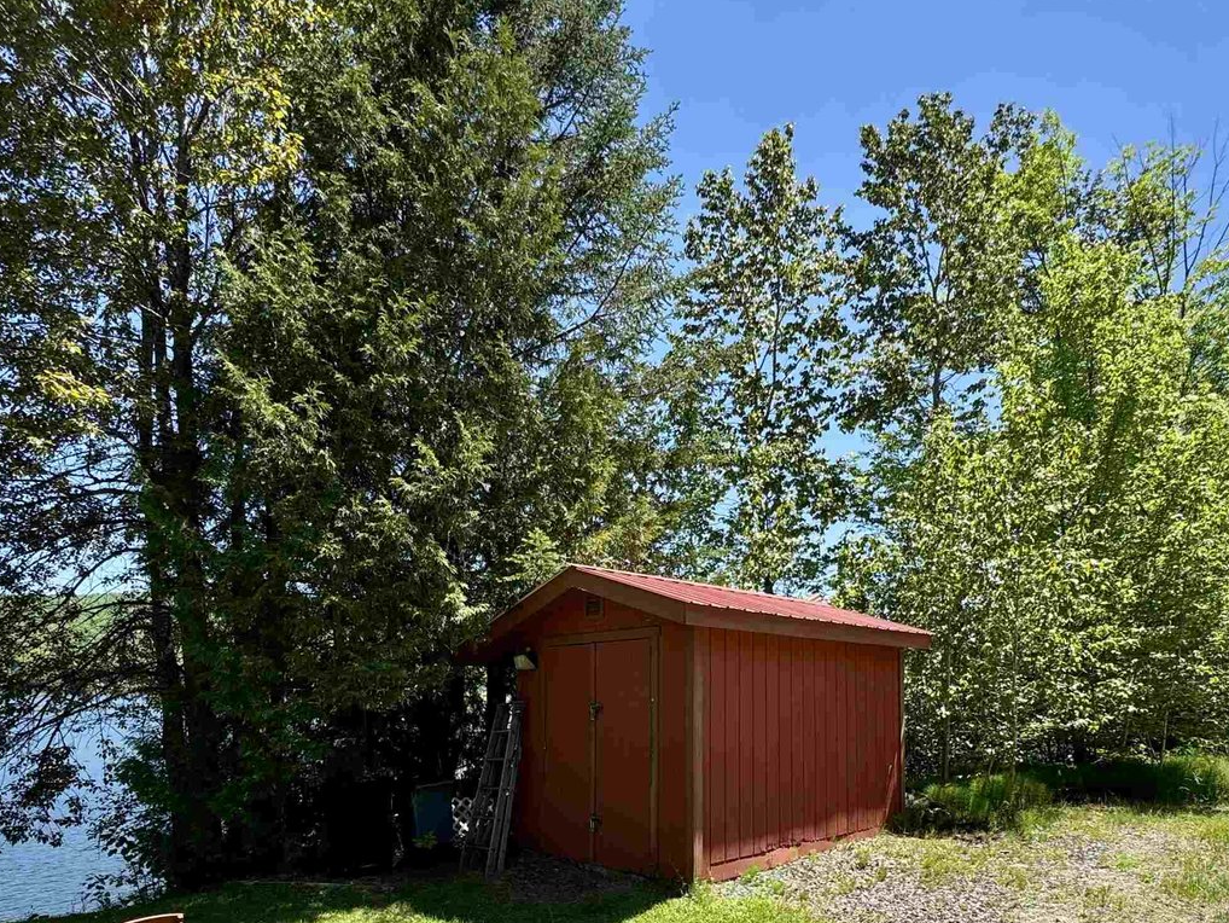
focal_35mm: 22
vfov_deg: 58.2
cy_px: 681
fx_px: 781
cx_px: 604
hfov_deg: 76.4
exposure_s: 1/492
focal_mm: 2.22
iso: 40
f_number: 2.2
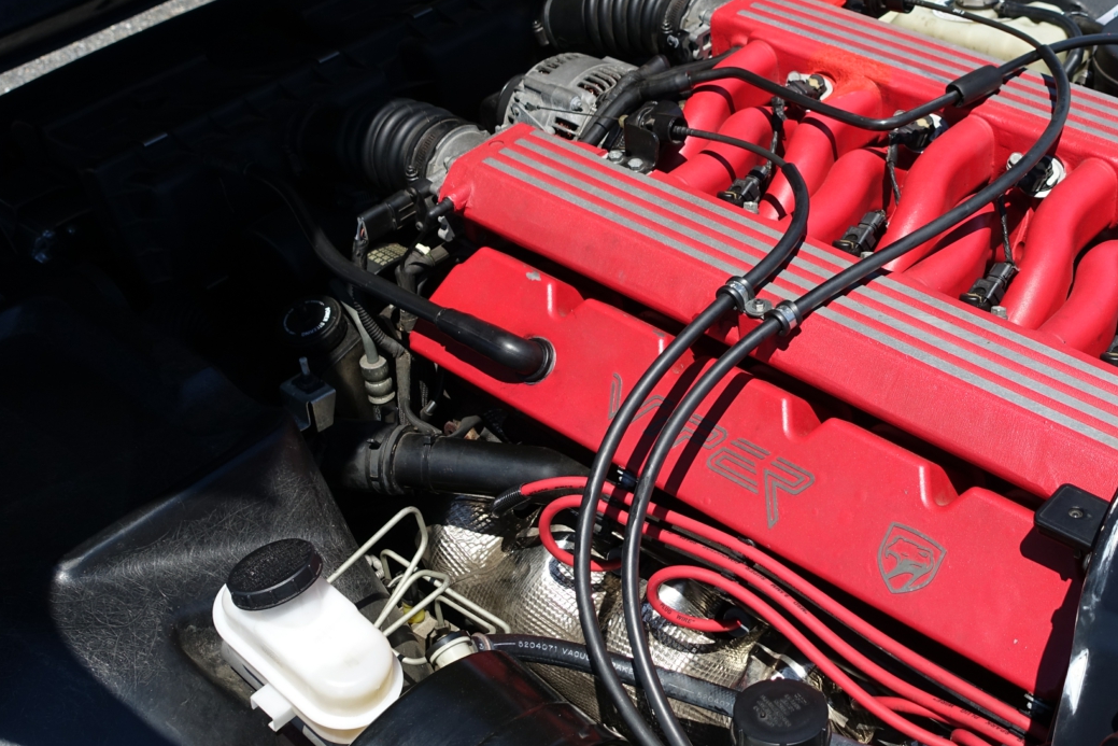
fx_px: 1646
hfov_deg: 37.0
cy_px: 361
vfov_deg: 25.5
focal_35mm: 53
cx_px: 763
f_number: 4
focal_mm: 12.64
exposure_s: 1/125
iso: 125
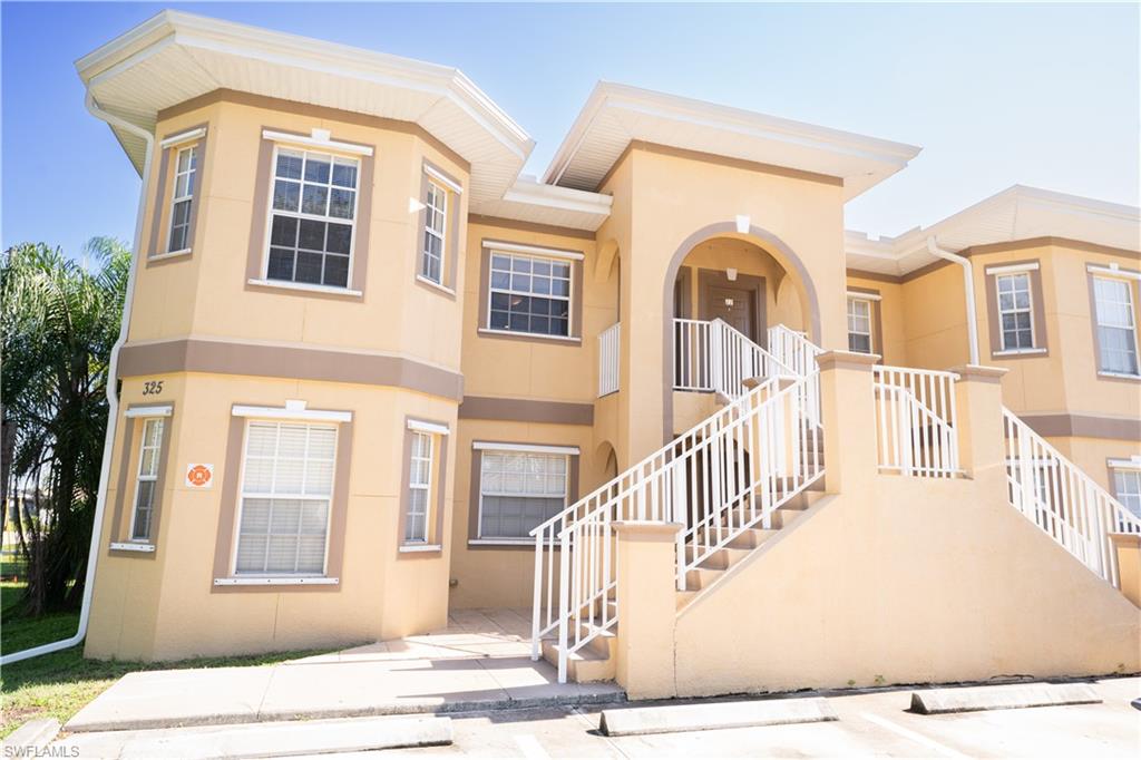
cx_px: 570
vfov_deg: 55.9
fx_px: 716
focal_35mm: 23
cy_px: 380
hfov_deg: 77.1
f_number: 6.3
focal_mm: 22.6
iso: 320
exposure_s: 1/250
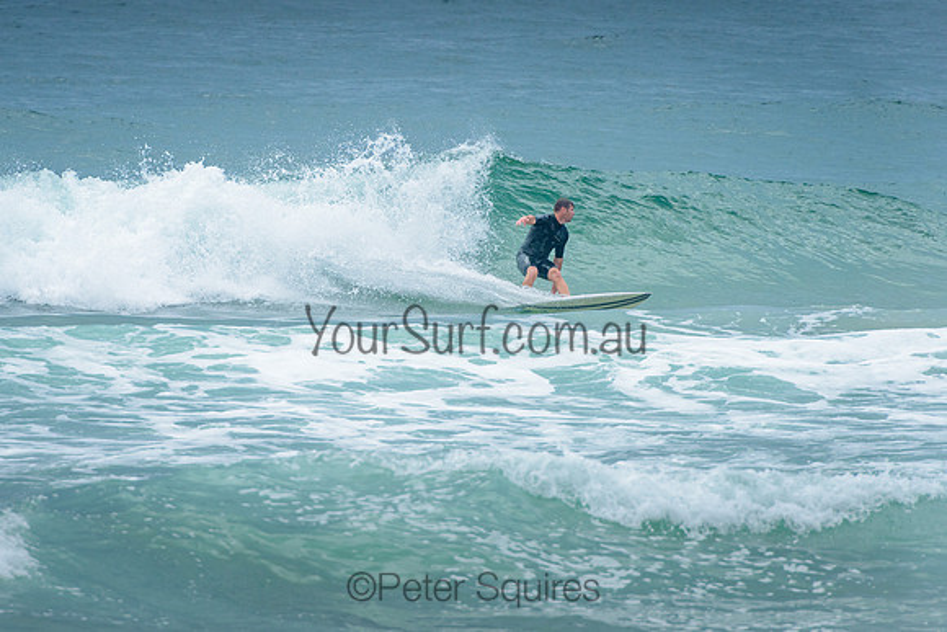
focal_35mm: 490
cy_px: 265
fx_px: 12896
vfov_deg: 2.8
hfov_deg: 4.2
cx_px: 367
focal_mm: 400
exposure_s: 1/1600
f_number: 7.1
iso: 500
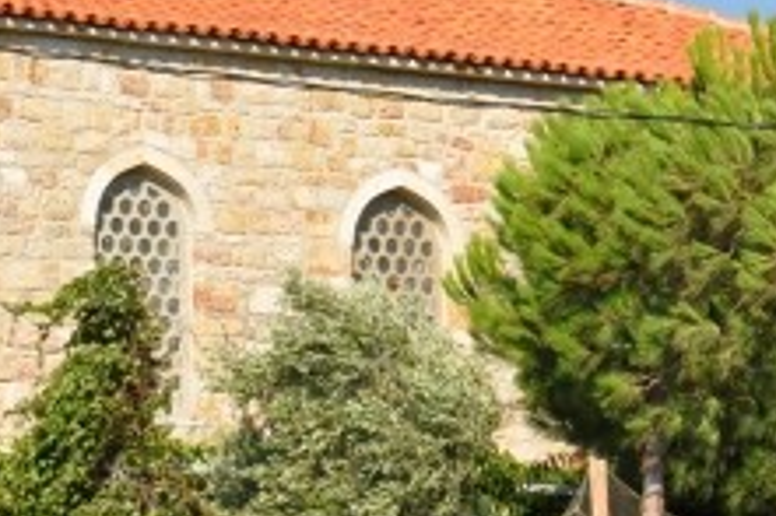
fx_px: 7840
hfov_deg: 5.7
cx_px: 355
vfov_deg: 3.8
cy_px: -9
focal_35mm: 364
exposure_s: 1/320
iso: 200
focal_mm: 80
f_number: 9
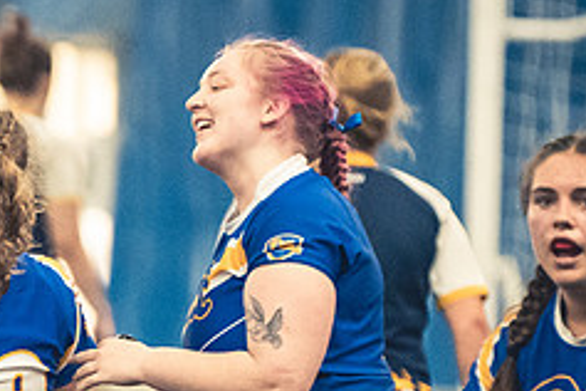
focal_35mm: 734
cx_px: 106
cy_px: 436
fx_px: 11947
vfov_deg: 1.9
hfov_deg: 2.8
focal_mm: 200
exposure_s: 1/500
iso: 12800
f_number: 2.8
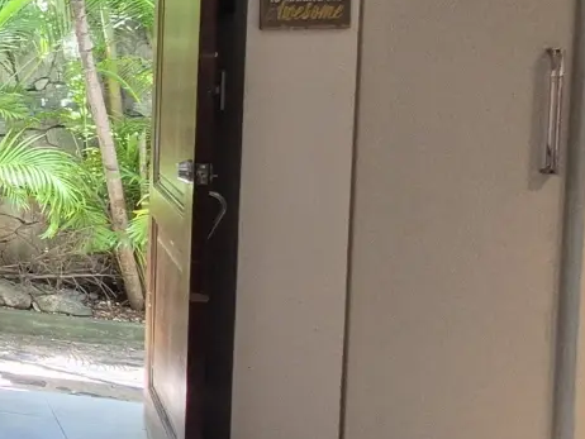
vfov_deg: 26.6
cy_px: 92
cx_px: -577
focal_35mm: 54
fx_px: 913
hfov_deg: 19.5
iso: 250
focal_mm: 2.2
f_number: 2.2
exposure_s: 1/60
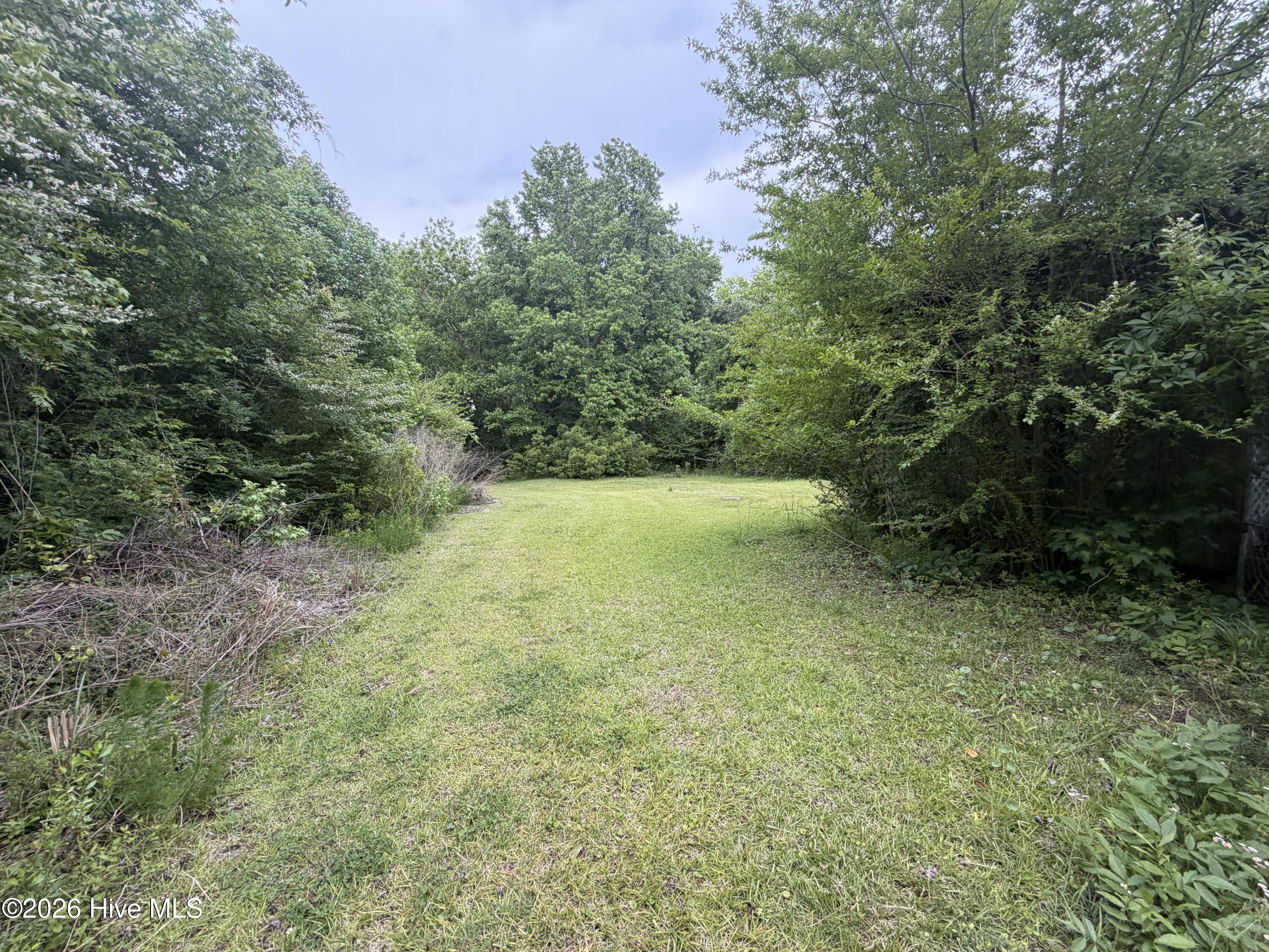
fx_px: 513
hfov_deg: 102.1
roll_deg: +2.6
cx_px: 634
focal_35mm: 14
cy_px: 476
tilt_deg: -2.4
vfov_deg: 85.7
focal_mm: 2.22
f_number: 2.2
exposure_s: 1/121
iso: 80
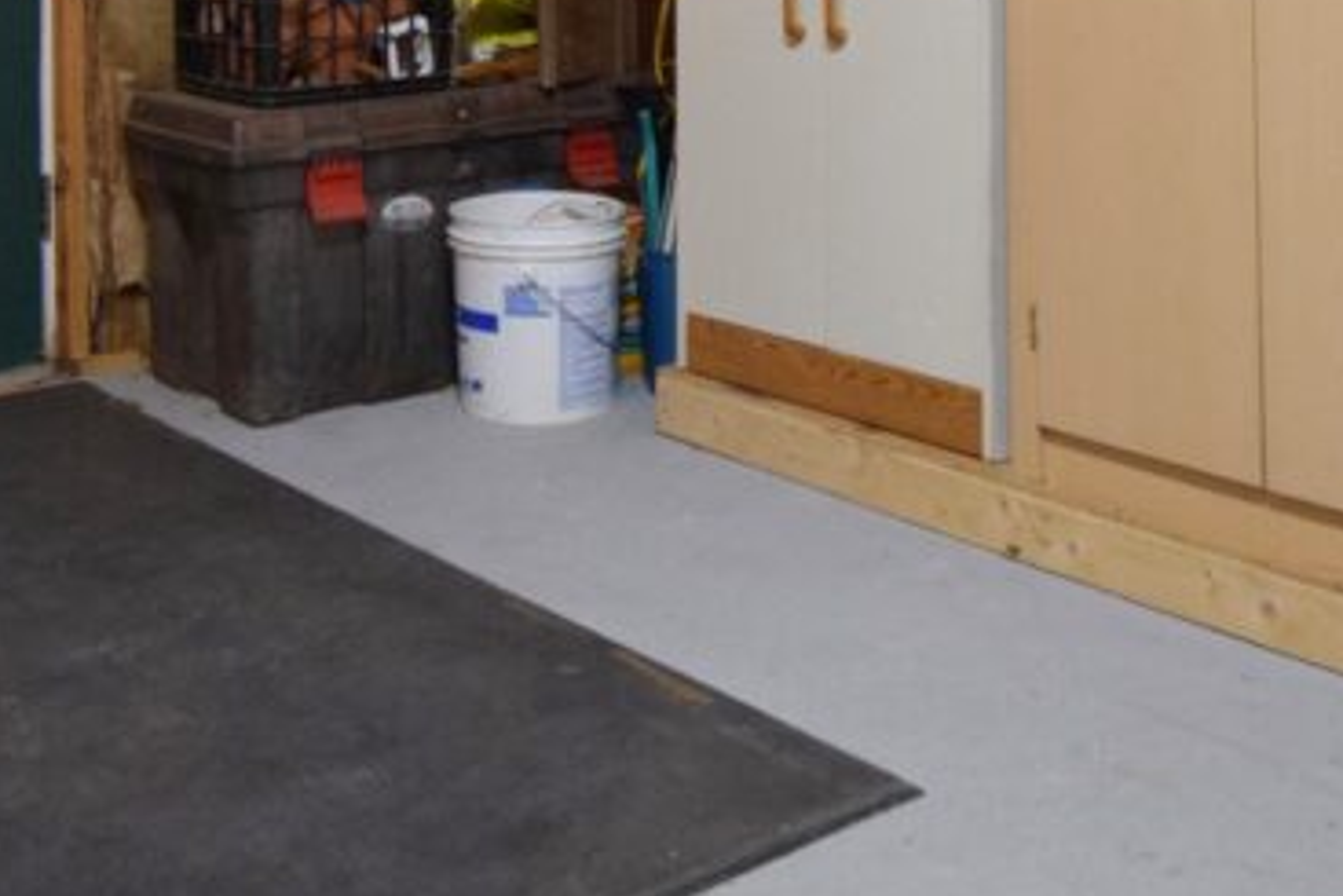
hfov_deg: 40.2
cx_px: 567
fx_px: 1829
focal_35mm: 49
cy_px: -230
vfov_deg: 24.5
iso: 1400
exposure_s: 1/60
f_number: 4.5
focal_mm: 10
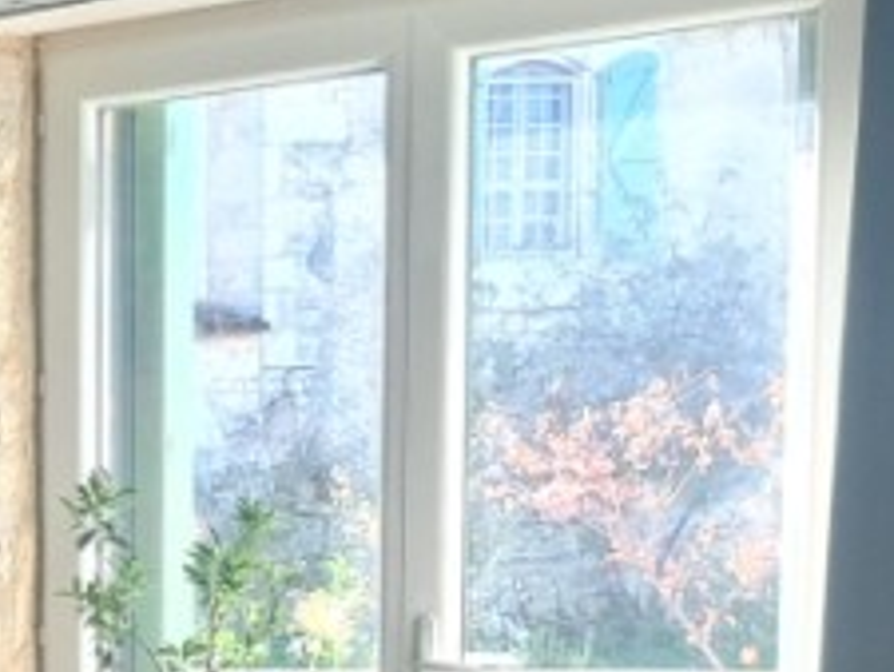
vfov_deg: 13.0
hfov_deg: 15.4
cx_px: -743
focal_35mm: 109
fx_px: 2817
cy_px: 942
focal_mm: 5.23
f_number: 1.8
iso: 100
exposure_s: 1/60
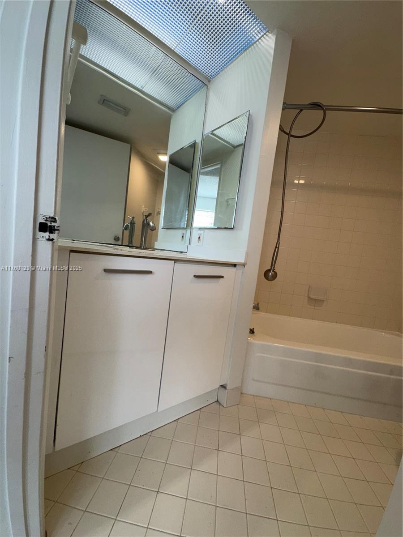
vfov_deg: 102.1
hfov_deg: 85.7
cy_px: 268
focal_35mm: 14
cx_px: 202
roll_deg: -6.4
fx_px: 217
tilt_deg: -5.4
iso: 64
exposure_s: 1/120
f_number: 2.2
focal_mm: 2.22
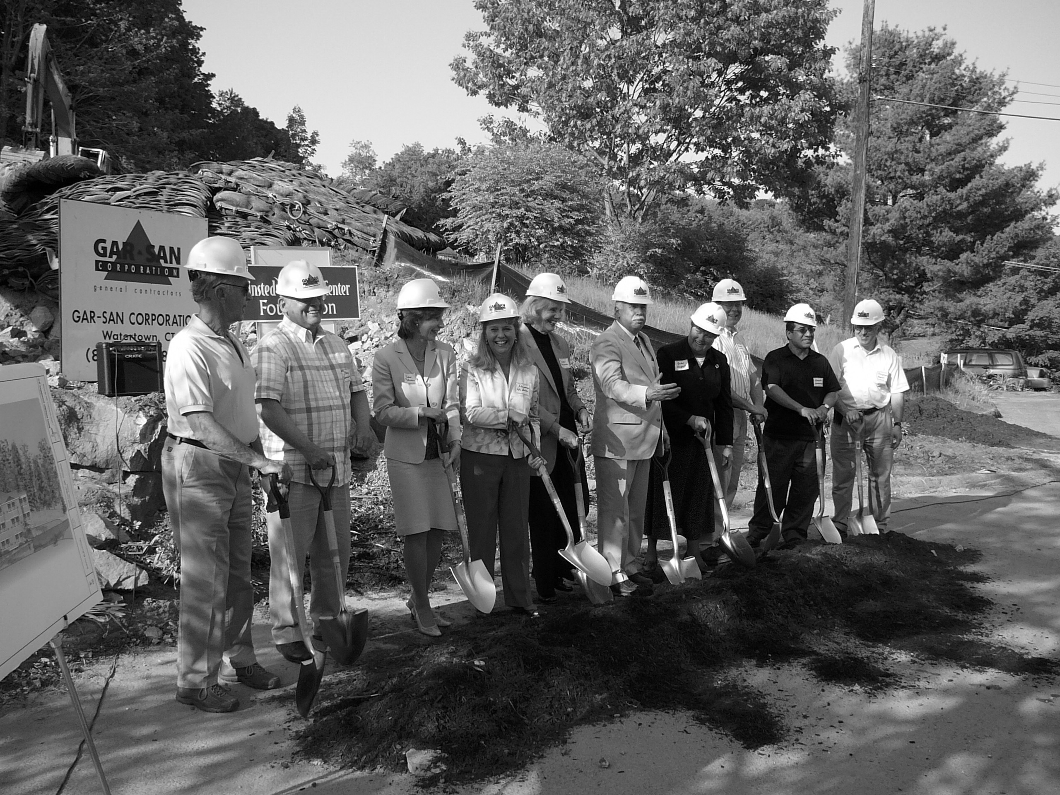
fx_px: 1072
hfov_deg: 52.6
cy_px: 398
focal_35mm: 35
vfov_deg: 40.7
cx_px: 530
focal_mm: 5.2
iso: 80
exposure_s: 1/640
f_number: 2.8
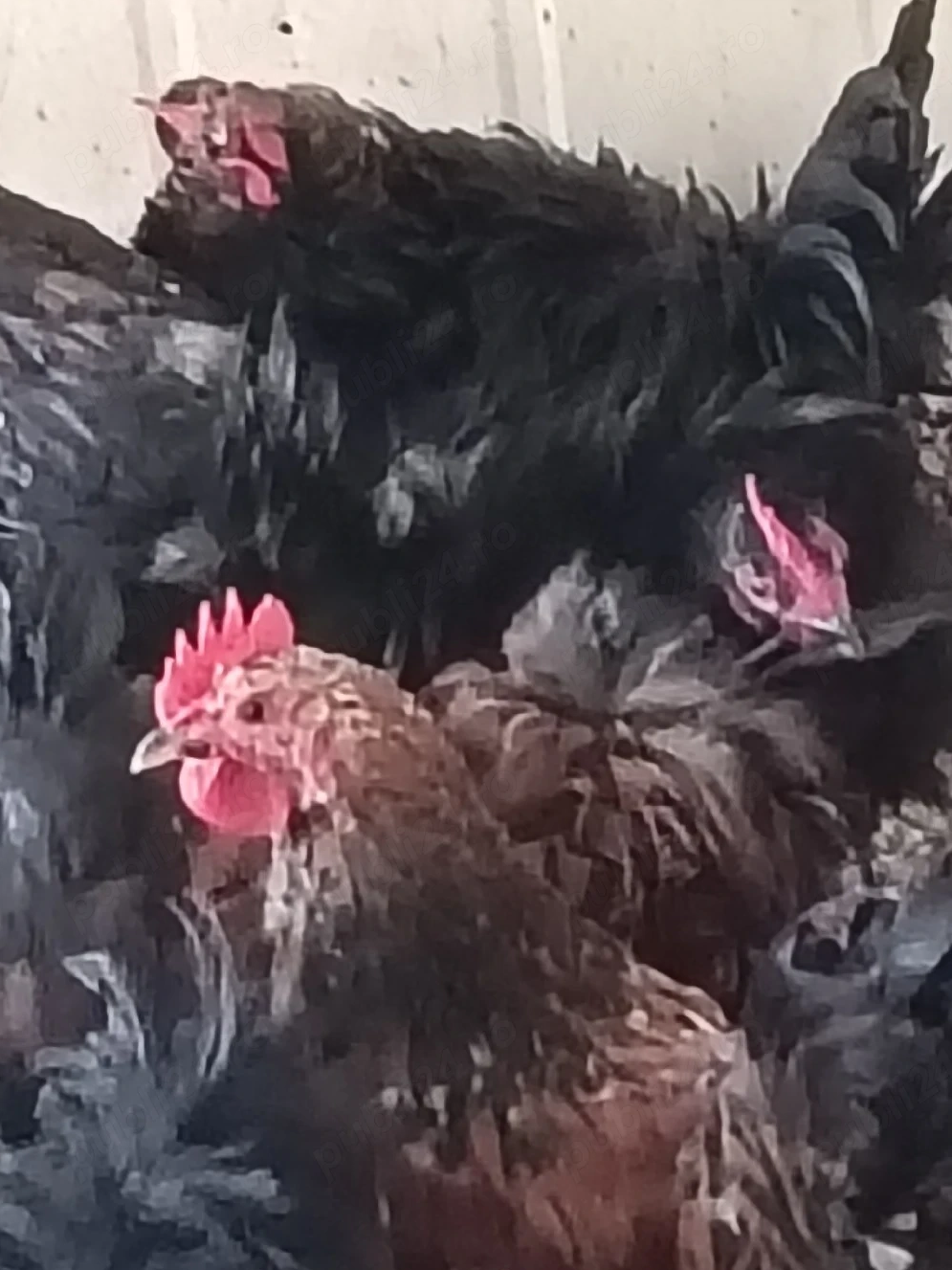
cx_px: 477
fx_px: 8105
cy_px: 635
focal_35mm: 221
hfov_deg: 6.7
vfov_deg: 9.0
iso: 1000
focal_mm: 3.98
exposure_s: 1/33.3
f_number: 1.8
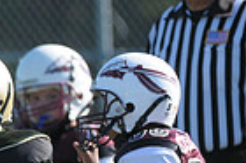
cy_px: 322
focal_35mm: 1672
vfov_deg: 0.8
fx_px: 11412
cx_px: -234
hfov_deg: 1.2
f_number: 4
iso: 640
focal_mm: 270
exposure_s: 1/2500
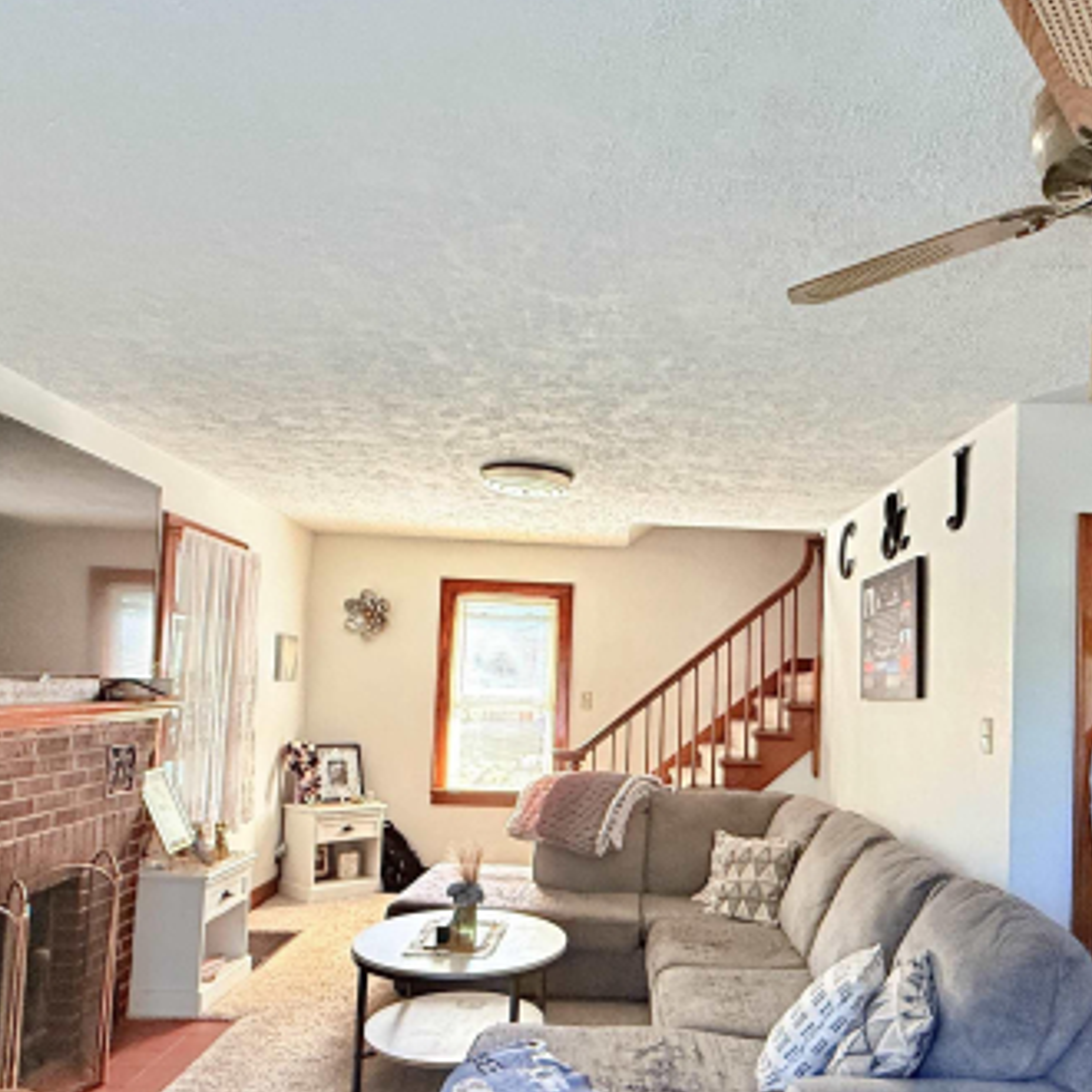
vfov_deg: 62.5
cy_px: 645
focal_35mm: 25
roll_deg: -2.4
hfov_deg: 62.4
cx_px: 657
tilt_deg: +4.0
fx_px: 892
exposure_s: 1/99
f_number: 2.2
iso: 320
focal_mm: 2.22
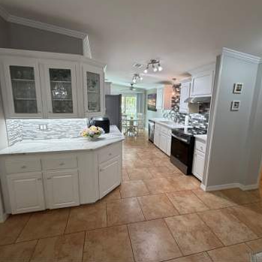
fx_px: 146
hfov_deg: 84.0
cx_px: 131
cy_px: 128
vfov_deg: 84.0
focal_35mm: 17
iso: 250
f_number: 2.2
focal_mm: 2.22
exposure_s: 1/120
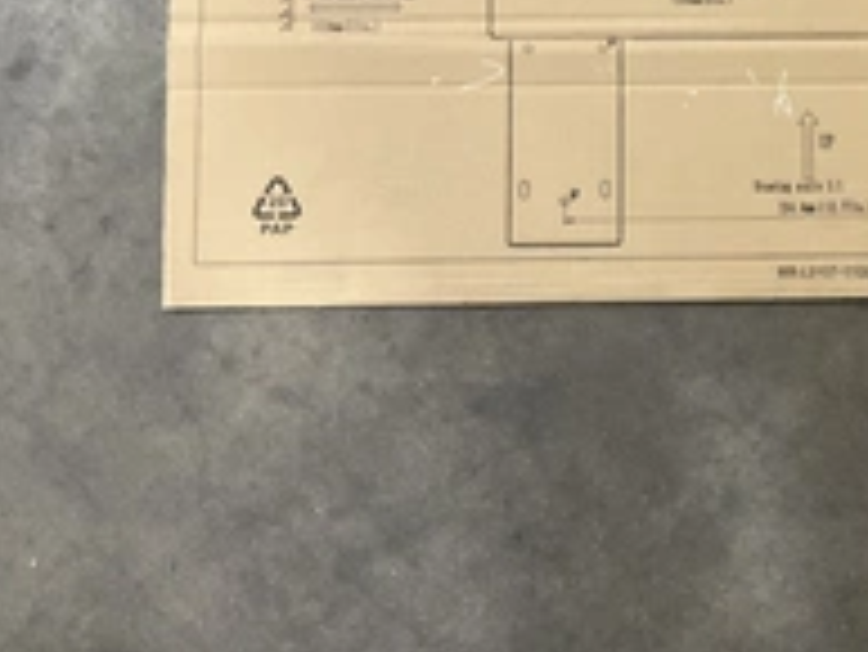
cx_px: 823
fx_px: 1505
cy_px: 117
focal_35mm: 60
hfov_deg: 30.4
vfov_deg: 24.0
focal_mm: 3
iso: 250
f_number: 1.8
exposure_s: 1/40
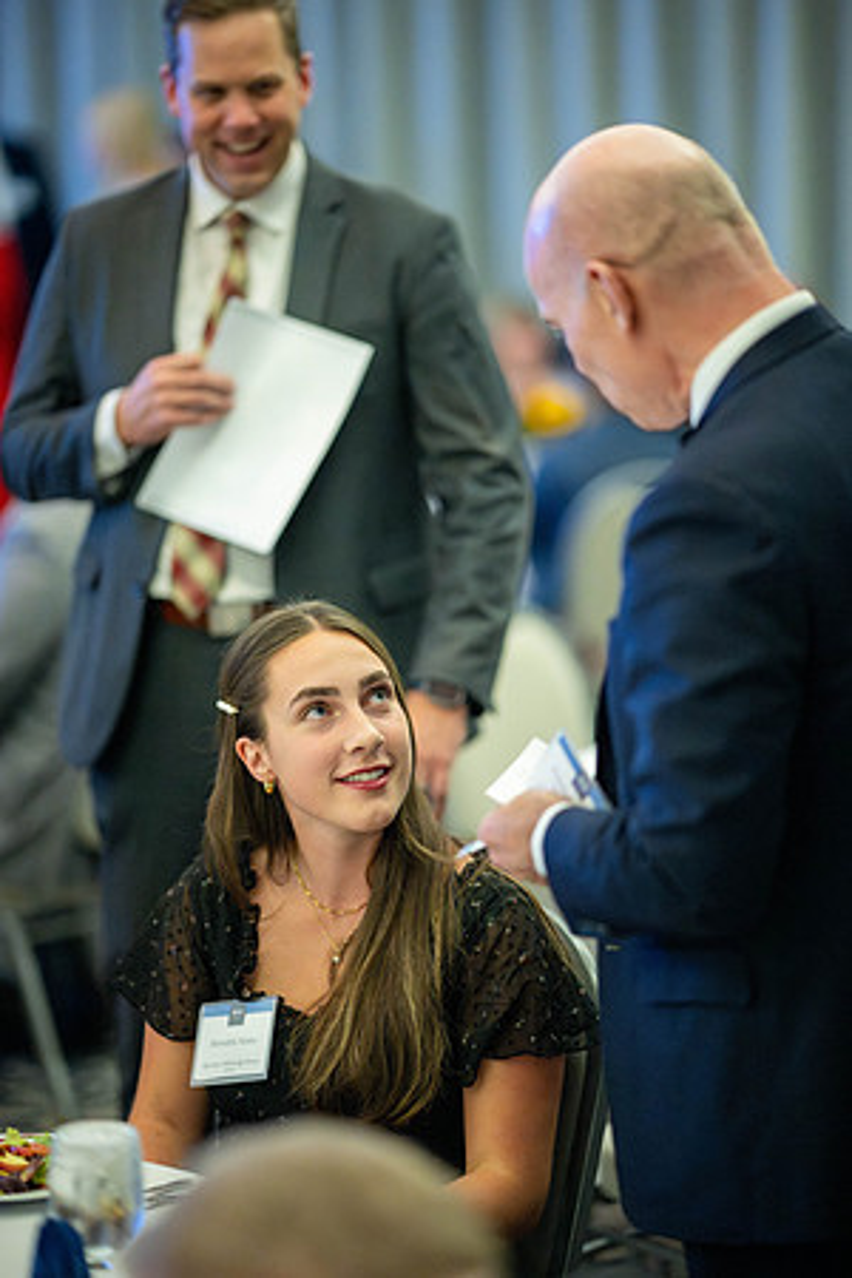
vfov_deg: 19.5
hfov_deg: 13.0
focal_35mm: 105
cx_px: 426
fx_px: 3727
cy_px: 639
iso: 6400
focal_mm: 105
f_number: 1.4
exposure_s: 1/500
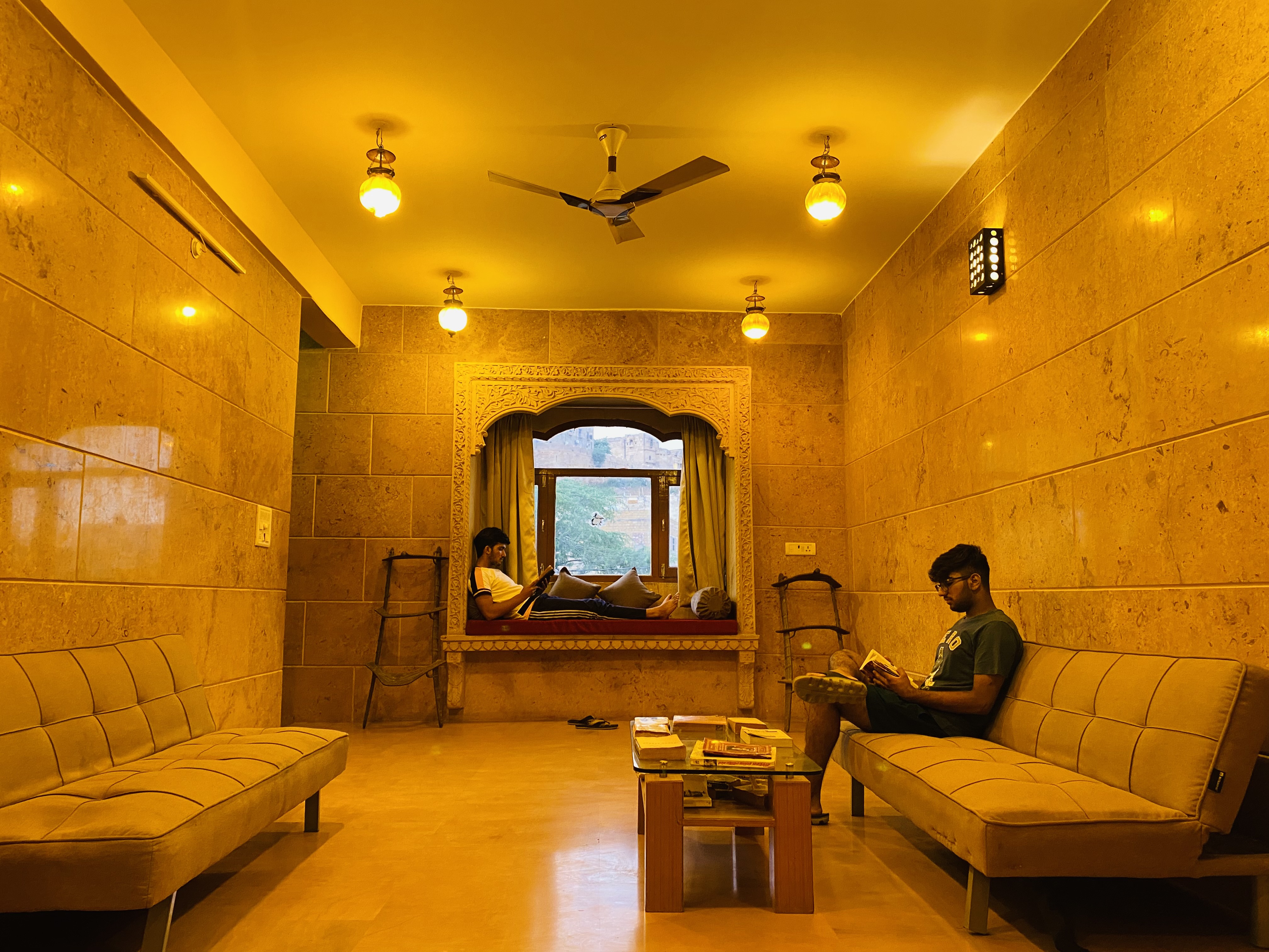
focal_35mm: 26
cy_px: 476
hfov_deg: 67.3
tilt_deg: +6.3
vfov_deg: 53.1
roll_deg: -0.4
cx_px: 634
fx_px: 953
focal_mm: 4.25
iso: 250
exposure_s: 1/50
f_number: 1.8
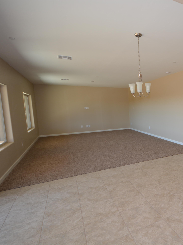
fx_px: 155
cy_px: 123
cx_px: 167
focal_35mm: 22
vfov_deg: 76.4
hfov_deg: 53.0
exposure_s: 1/60
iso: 250
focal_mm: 10
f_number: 4
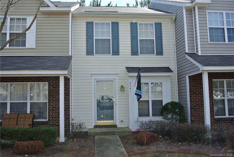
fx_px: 221
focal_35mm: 34
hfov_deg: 55.7
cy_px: 78
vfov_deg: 39.0
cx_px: 117
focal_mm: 12.7
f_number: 4.5
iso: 100
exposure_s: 1/400
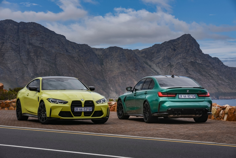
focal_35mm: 102
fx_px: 669
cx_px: 118
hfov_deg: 20.0
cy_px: 79
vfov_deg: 13.4
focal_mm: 102
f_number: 10
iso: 140
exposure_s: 1/125
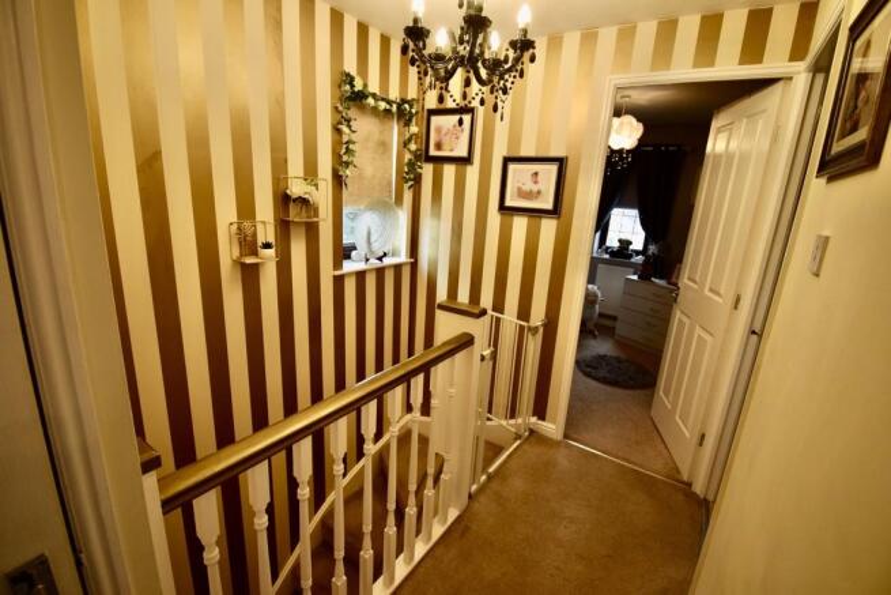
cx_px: 446
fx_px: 371
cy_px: 298
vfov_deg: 77.4
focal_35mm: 15
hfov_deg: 100.4
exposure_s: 1/60
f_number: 4.5
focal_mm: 10
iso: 450
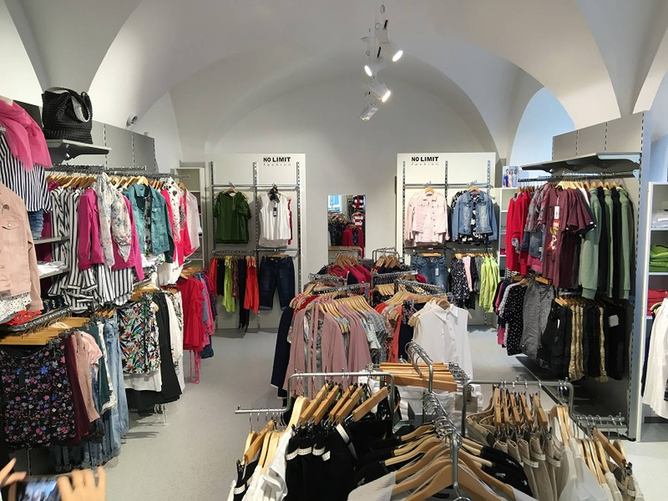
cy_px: 250
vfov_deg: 48.2
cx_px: 334
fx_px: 560
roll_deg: +0.8
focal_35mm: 29
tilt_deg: -6.2
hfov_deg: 61.7
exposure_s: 1/33
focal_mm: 4.15
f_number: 2.2
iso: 64
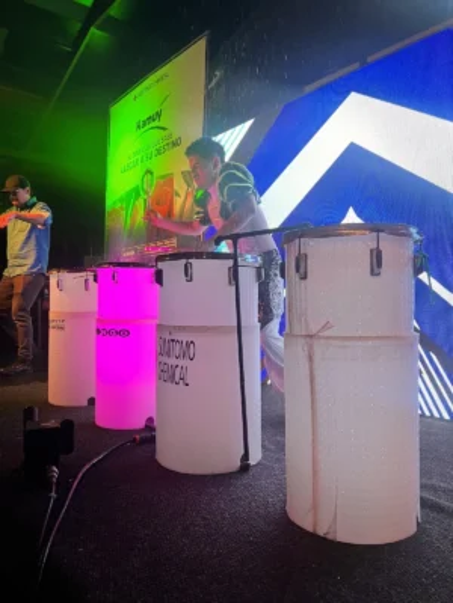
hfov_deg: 53.1
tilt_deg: +0.0
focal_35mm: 26
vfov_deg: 67.3
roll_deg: -0.6
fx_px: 454
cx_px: 226
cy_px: 302
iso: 160
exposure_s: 1/60
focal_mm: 5.7
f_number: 1.5
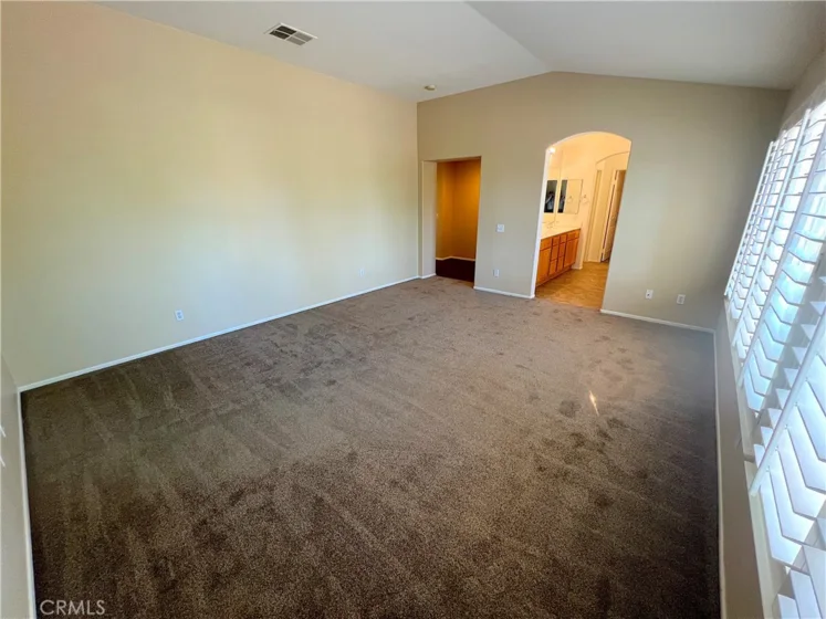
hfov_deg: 106.2
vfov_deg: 89.9
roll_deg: +0.6
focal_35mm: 13
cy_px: 310
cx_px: 413
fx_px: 310
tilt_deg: -18.7
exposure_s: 1/60
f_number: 1.8
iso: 200
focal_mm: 1.57
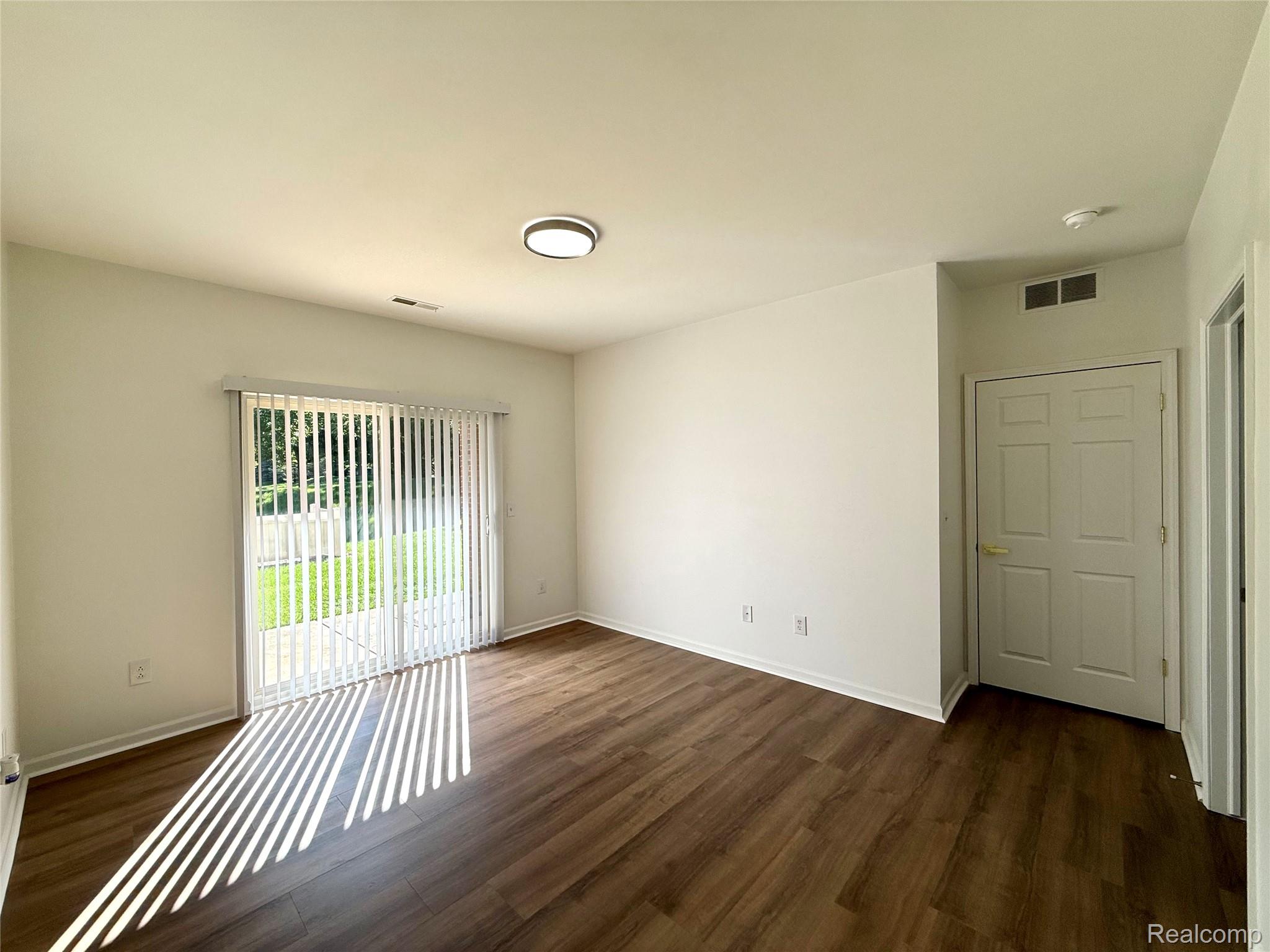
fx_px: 514
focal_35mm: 14
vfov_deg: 85.7
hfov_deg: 102.1
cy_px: 476
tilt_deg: -0.2
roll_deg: +0.6
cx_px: 635
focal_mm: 2.22
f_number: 2.2
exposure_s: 1/349
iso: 64
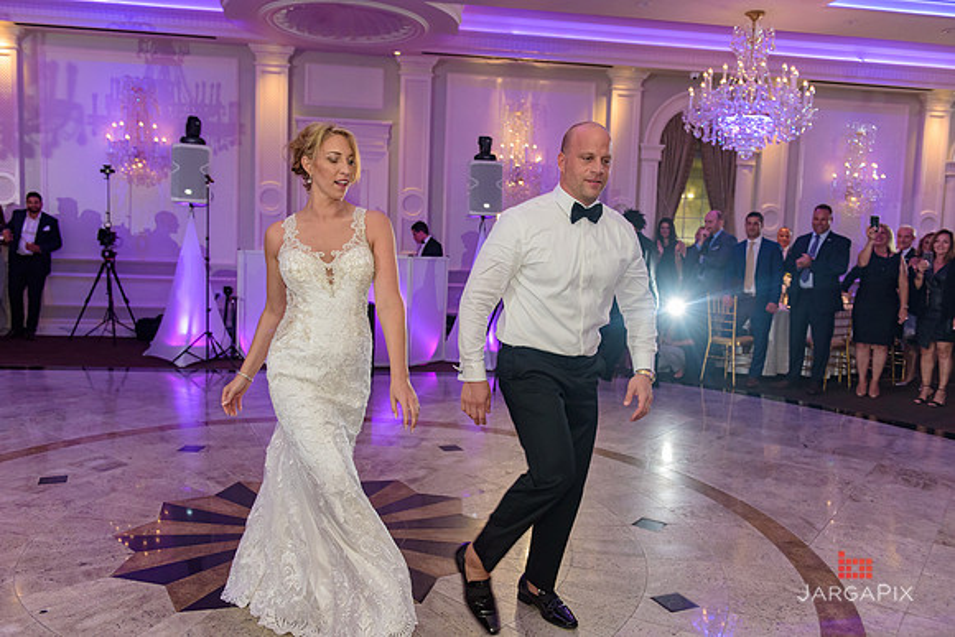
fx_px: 769
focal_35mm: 29
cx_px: 478
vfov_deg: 45.0
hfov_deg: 63.6
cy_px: 318
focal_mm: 29
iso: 1600
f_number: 3.2
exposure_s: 1/125
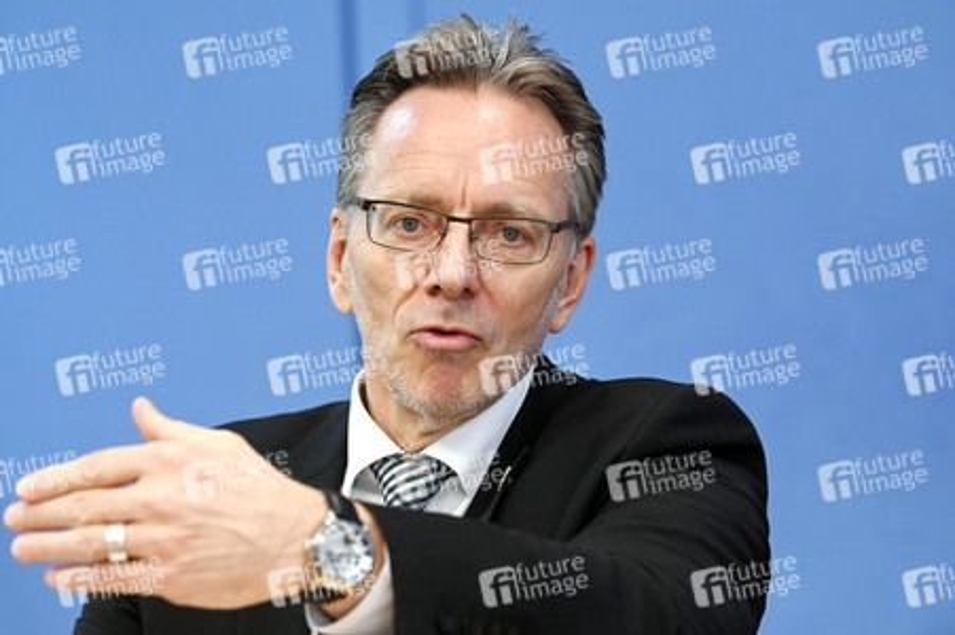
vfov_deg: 6.9
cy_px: 318
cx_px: 478
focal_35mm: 200
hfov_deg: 10.3
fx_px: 5302
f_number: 5.6
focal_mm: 200
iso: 3200
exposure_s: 1/640
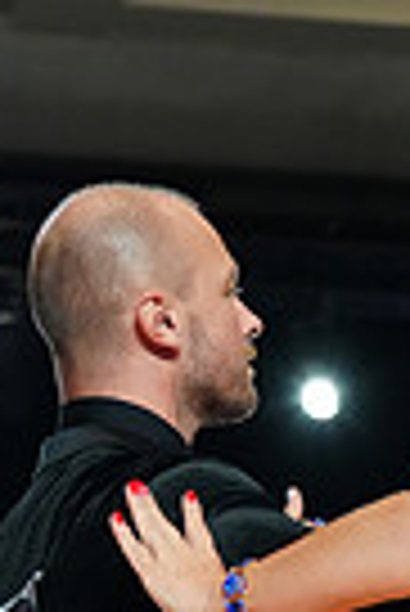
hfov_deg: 5.4
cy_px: 801
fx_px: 4362
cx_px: 516
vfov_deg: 7.9
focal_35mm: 256
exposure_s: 1/400
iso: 5000
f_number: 4
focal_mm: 60
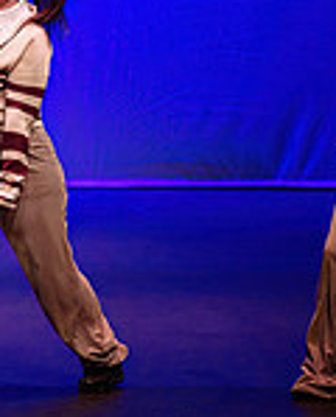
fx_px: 4803
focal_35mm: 388
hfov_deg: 4.0
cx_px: -277
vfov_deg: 5.0
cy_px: 61
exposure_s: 1/400
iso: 1250
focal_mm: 100
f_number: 2.8
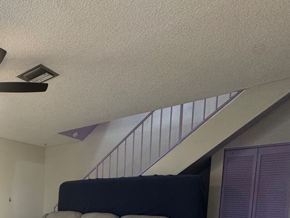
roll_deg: -0.3
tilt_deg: -4.8
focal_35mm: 29
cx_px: -4
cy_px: 217
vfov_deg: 41.9
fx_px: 243
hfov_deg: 49.5
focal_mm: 2.22
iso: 500
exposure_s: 1/60
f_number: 2.2
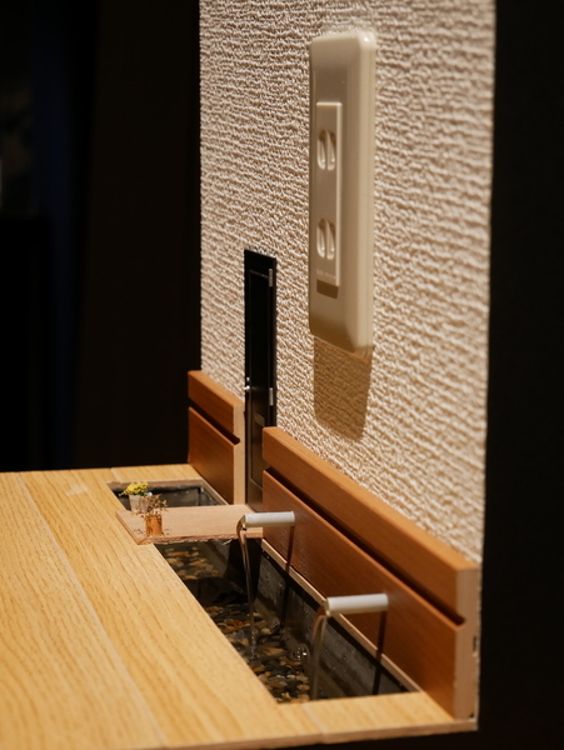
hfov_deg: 18.9
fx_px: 1692
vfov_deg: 25.0
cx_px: 282
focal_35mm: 78
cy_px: 375
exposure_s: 1/15
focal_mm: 39
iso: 800
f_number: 5.4
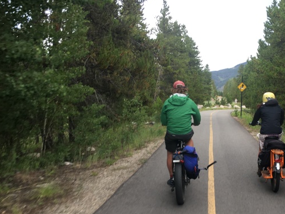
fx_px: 379
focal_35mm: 46
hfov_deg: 40.2
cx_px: 210
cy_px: 148
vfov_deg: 31.2
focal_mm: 4.15
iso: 25
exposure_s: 1/150
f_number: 2.2
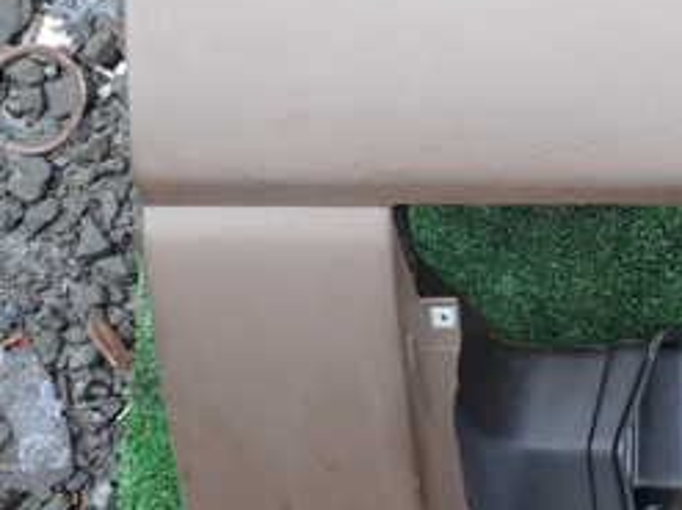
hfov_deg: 24.5
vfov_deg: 20.0
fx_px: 1438
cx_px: 784
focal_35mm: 73
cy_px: 121
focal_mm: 5.4
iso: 100
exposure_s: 1/160
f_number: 3.2
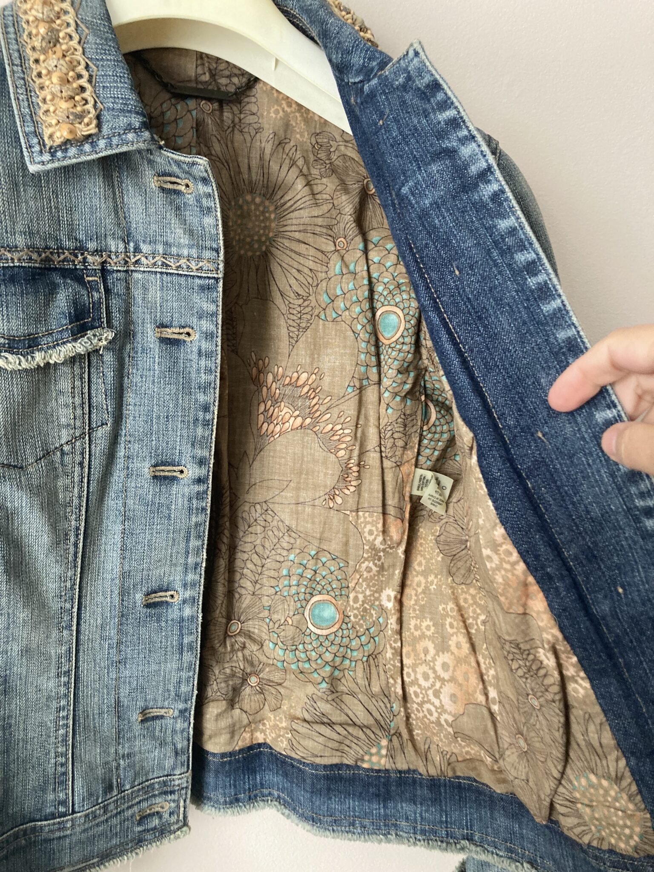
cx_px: 327
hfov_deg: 49.7
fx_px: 705
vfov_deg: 63.4
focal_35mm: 28
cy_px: 436
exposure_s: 1/60
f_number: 1.8
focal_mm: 3.99
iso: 250
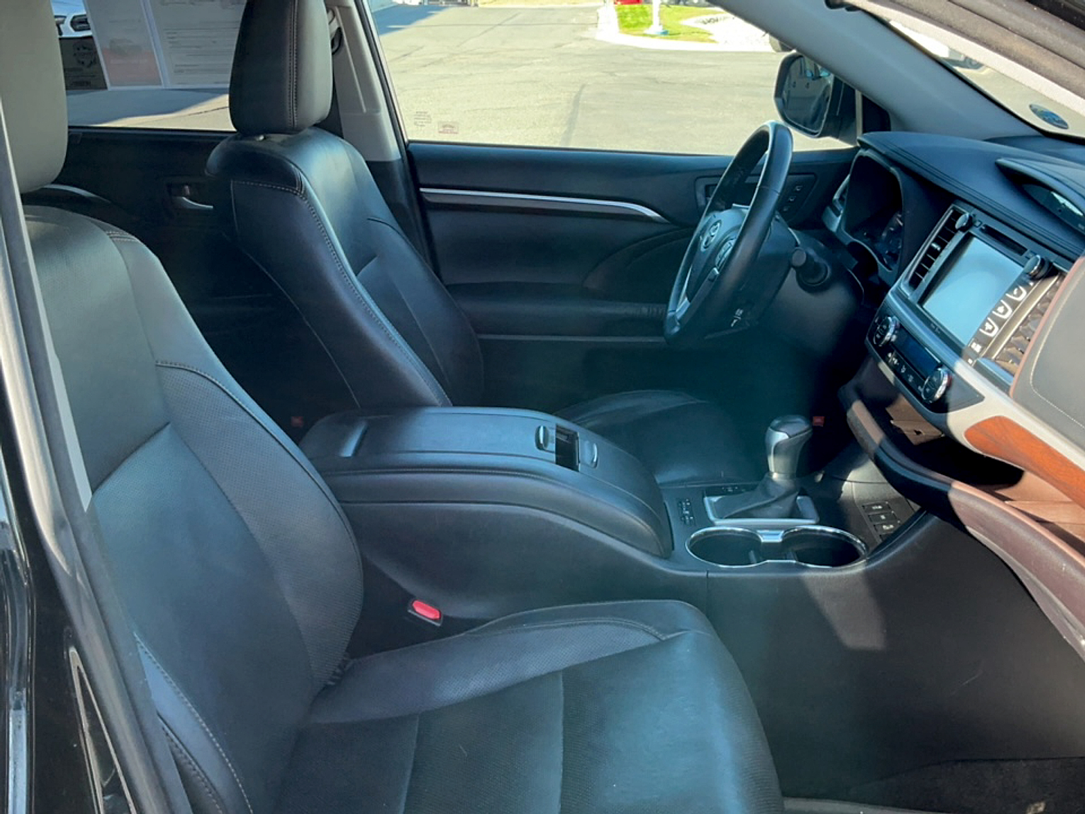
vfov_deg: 46.8
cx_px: 542
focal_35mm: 30
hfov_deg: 60.0
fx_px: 940
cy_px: 407
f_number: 1.8
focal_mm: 3
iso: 32
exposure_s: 1/120
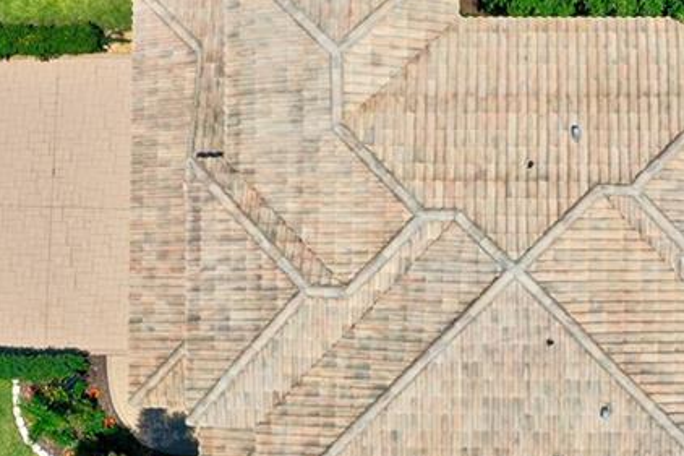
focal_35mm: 68
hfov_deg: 29.2
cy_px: 333
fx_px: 1291
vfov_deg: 19.9
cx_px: 506
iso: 100
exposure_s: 1/800
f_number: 7.1
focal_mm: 10.3
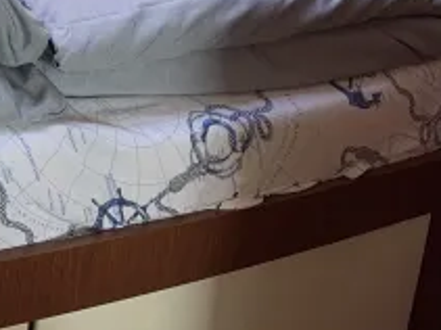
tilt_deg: -14.9
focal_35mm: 74
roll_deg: -4.1
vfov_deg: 18.3
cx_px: 6
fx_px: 942
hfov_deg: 25.1
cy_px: -121
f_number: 1.8
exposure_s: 1/60
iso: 100
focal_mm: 4.25
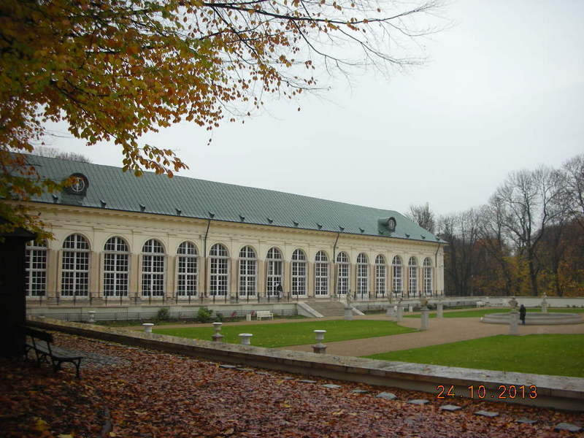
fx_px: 590
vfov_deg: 40.7
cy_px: 219
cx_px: 292
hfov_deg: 52.6
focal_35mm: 35
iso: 66
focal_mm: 5.8
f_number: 3
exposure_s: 1/30
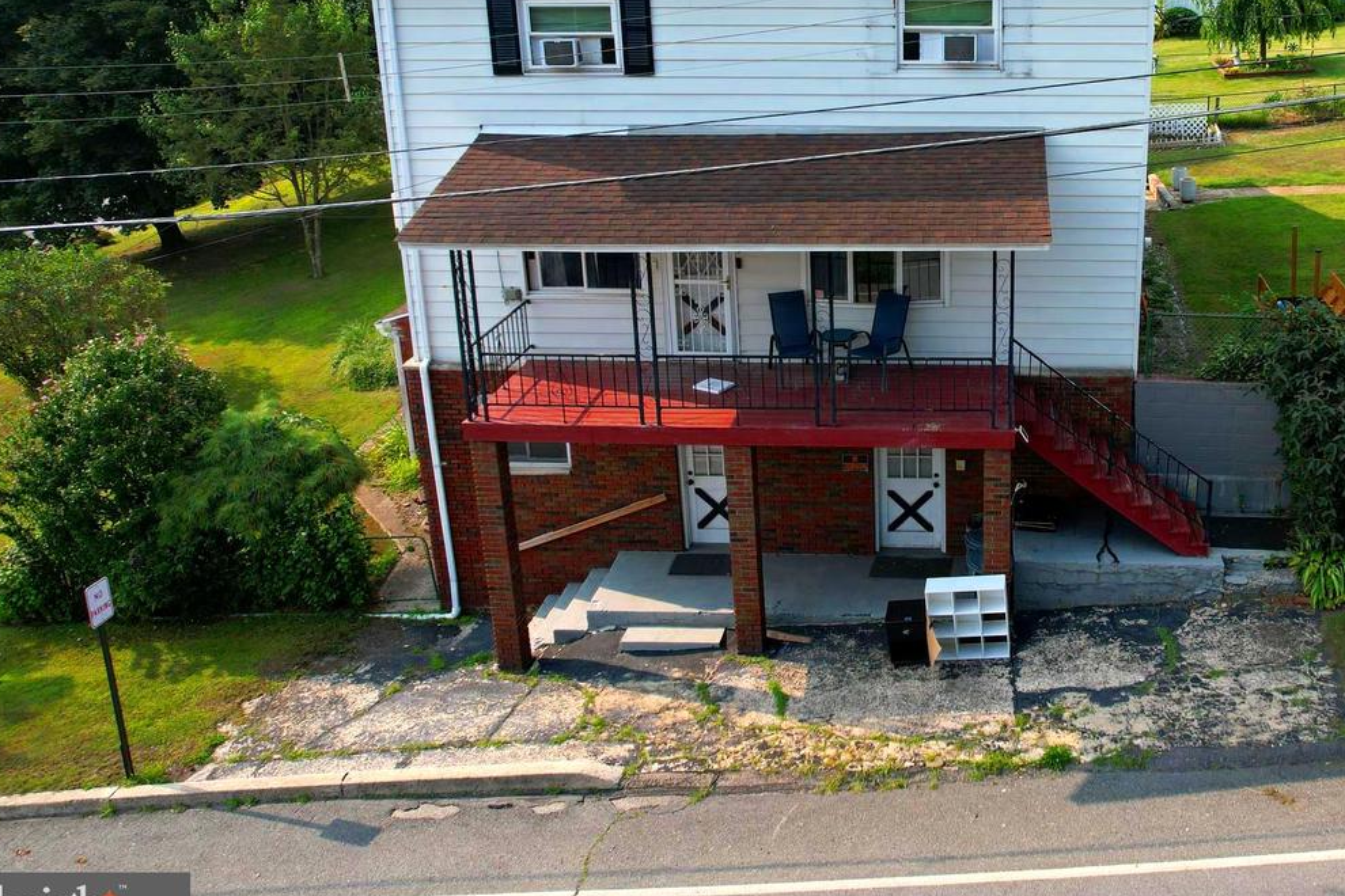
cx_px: 956
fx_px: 1195
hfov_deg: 56.7
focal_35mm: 32
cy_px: 291
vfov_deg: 40.5
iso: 110
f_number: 2.8
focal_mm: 8.38
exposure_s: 1/1000
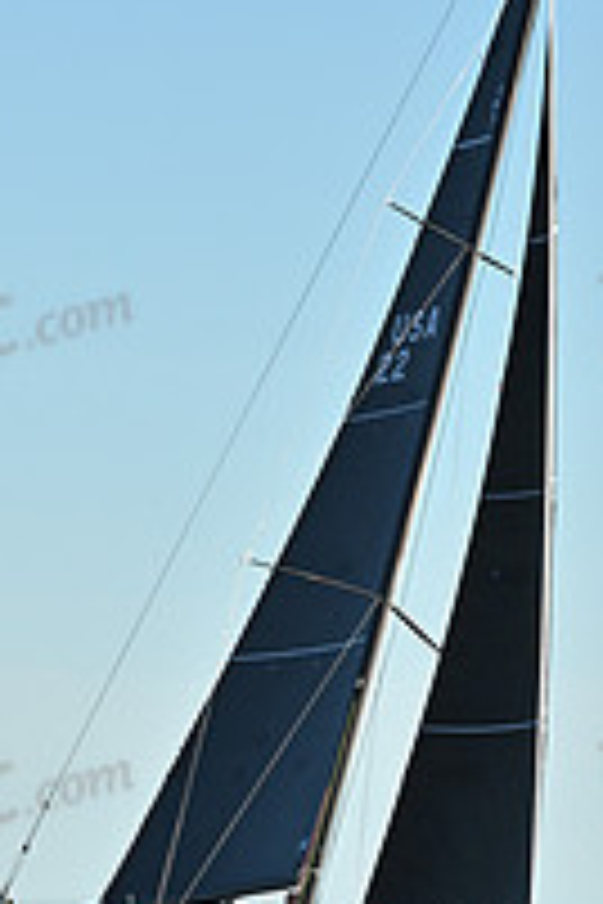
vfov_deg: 5.3
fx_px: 9773
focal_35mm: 389
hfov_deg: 3.5
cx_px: 367
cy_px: 544
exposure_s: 1/1250
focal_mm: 135
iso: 320
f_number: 8
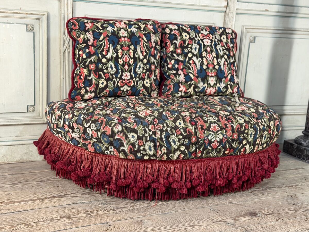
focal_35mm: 48
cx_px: 154
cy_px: 116
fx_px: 428
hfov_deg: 39.7
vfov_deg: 30.3
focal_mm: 6.76
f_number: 1.78
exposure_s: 1/33
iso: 200
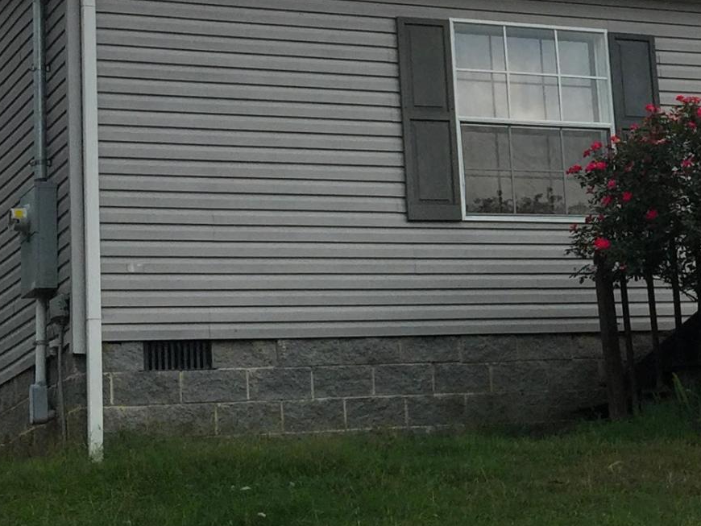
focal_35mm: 100
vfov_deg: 14.8
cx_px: 733
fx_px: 2026
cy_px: 151
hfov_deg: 19.0
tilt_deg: +14.3
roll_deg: +4.1
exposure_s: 1/1276
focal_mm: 4.15
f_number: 2.2
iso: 32
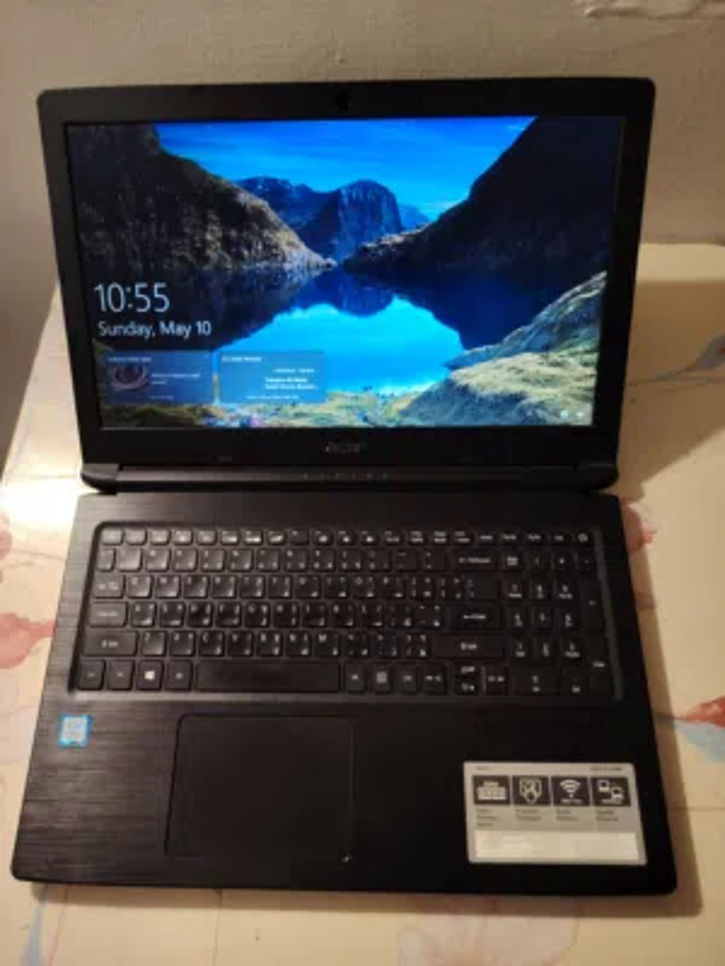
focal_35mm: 24
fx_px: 670
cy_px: 483
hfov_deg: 56.8
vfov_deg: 71.6
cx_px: 362
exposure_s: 1/25
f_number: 1.75
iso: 741
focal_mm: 5.25
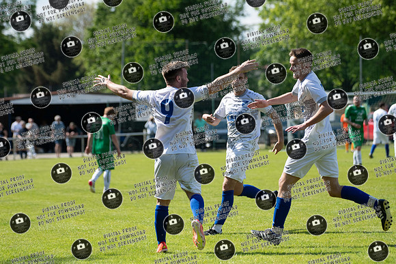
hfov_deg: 10.3
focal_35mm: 200
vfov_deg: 6.9
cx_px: 198
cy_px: 132
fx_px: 2200
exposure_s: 1/5000
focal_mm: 200
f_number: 5.6
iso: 1250
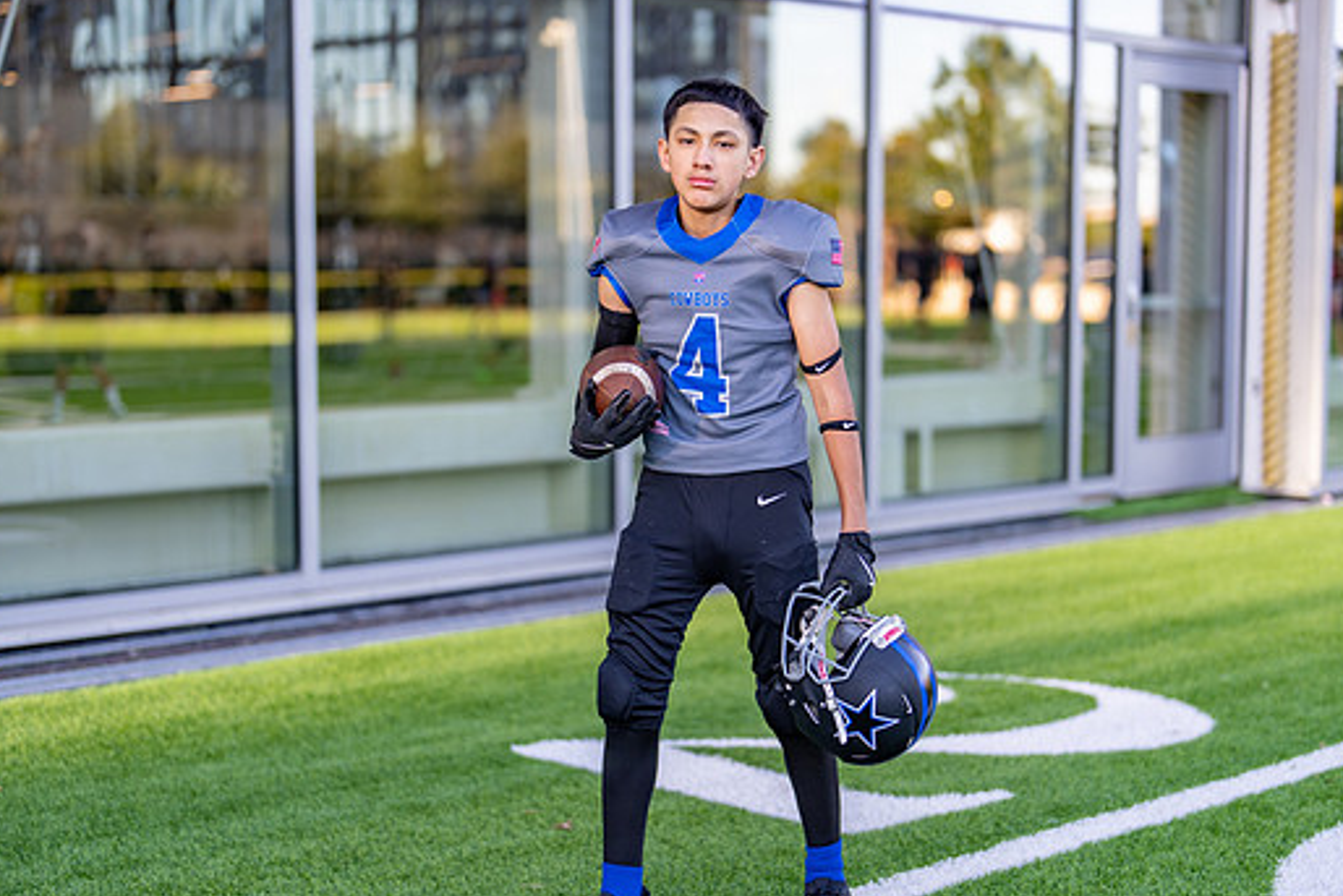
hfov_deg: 32.4
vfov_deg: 21.9
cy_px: 483
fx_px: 2313
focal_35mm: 62
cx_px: 698
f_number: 1.2
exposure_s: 1/640
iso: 100
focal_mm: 50
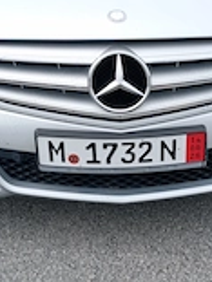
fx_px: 523
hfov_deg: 22.9
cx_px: 125
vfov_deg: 30.2
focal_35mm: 64
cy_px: 114
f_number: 1.8
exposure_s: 1/331
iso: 101
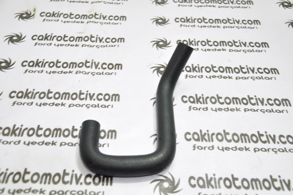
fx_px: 390
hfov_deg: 41.2
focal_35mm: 48
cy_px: 98
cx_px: 146
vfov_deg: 28.0
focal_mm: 32
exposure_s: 1/15
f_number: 4.2
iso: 200
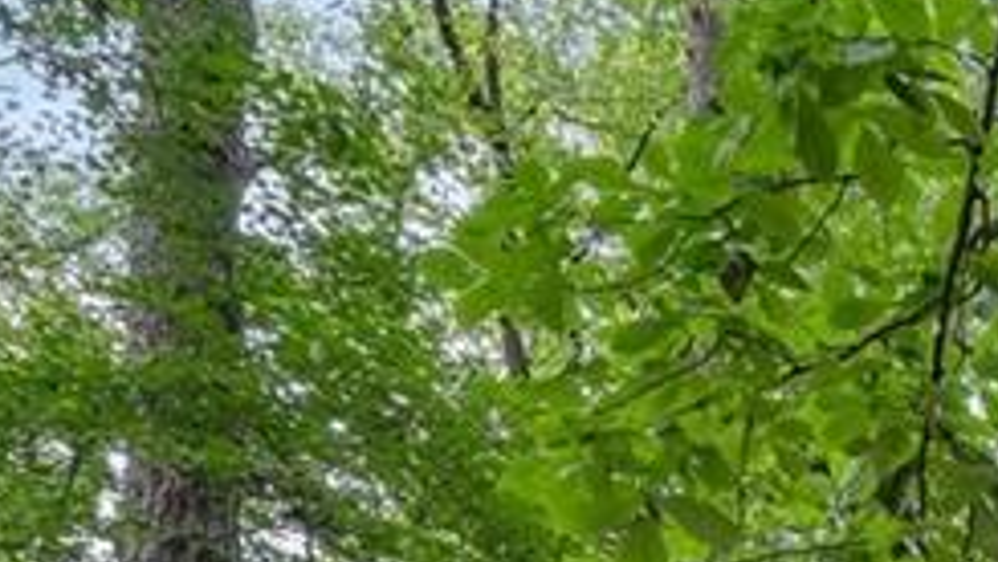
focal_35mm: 70
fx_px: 1853
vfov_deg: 13.2
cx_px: 1642
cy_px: 1326
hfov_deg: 22.4
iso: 640
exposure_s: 1/160
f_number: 7.1
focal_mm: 16
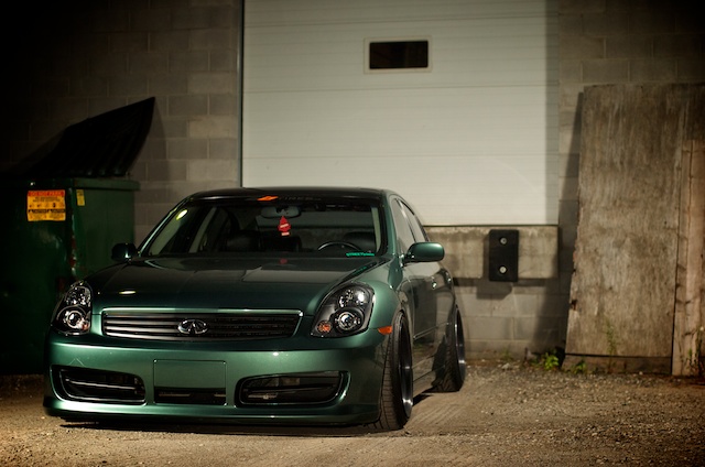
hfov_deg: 27.0
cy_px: 234
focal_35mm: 75
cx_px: 352
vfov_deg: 18.1
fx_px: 1466
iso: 200
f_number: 2.5
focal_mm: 50
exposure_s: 1/250
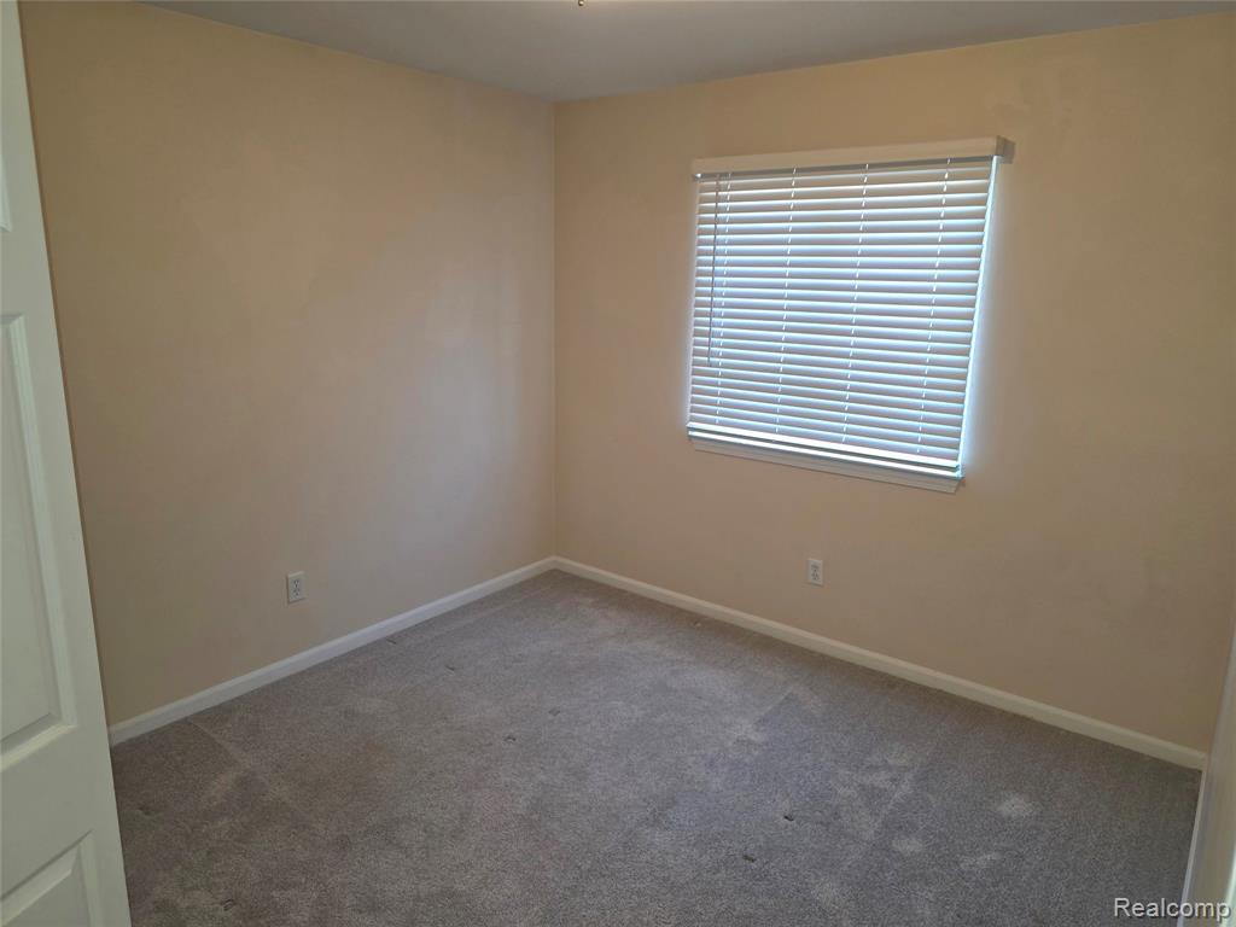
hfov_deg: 73.9
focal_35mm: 23
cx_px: 618
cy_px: 464
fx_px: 821
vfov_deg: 58.9
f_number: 1.7
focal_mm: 6.3
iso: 125
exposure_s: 1/60.2
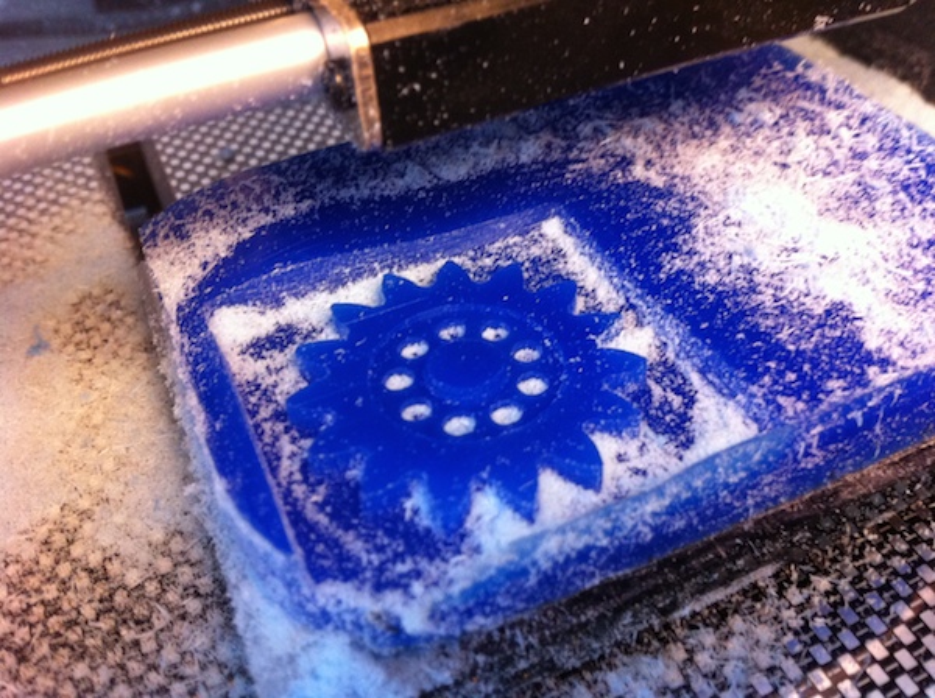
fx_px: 944
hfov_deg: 52.7
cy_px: 349
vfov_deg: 40.6
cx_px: 468
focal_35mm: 35
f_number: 2.8
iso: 250
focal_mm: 3.85
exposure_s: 1/15
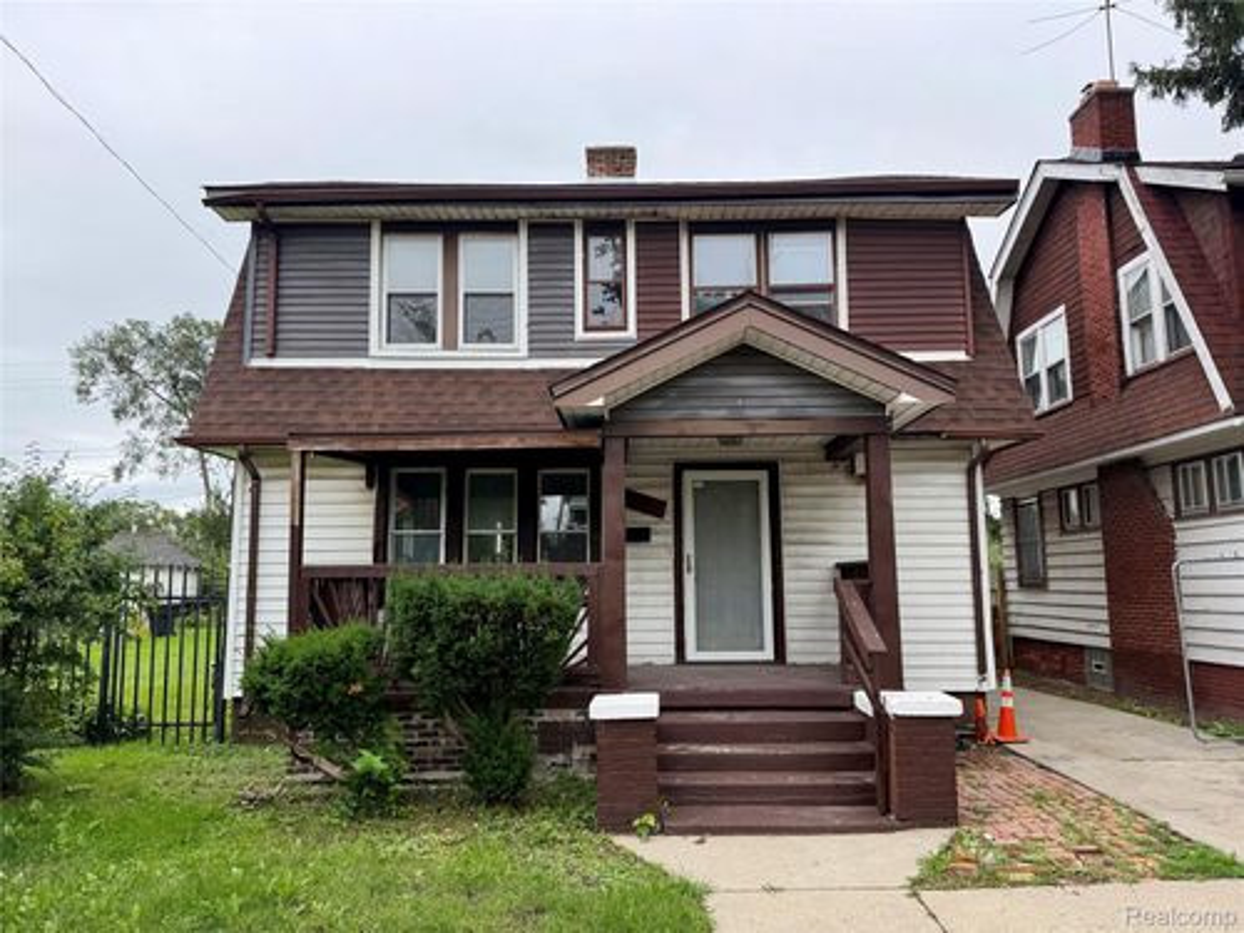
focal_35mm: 24
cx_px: 622
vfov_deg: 56.8
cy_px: 466
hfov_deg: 71.6
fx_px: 862
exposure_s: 1/1192
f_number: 1.78
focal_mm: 6.76
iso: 100
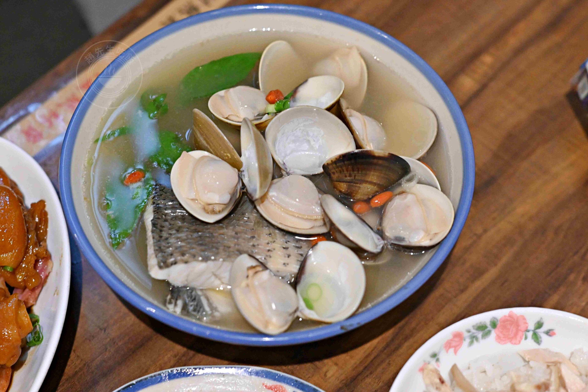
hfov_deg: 27.0
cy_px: 196
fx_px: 1225
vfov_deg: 18.2
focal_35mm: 75
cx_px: 294
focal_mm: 50
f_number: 3.2
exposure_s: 1/200
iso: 2500
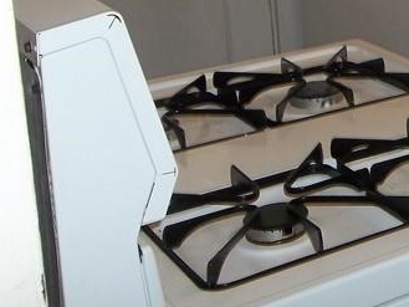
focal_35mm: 84
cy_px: -68
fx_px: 993
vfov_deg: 16.8
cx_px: 581
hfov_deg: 20.5
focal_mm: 4.9
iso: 80
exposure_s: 1/30
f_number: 3.5
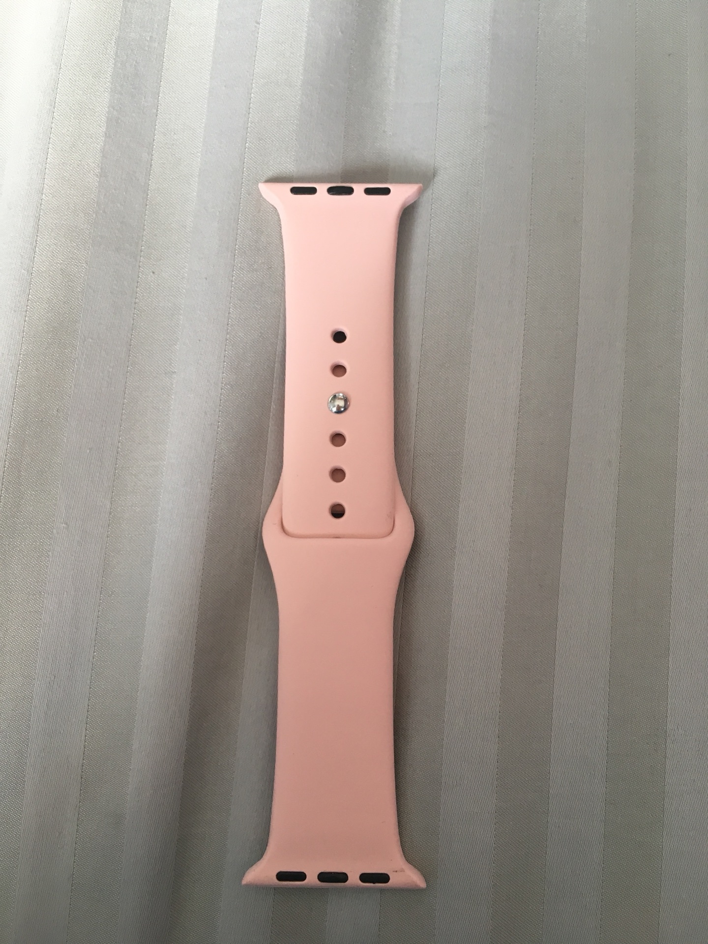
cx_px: 354
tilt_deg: -79.5
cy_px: 472
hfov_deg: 48.2
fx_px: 791
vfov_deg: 61.7
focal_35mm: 29
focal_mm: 4.15
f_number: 2.2
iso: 80
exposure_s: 1/33
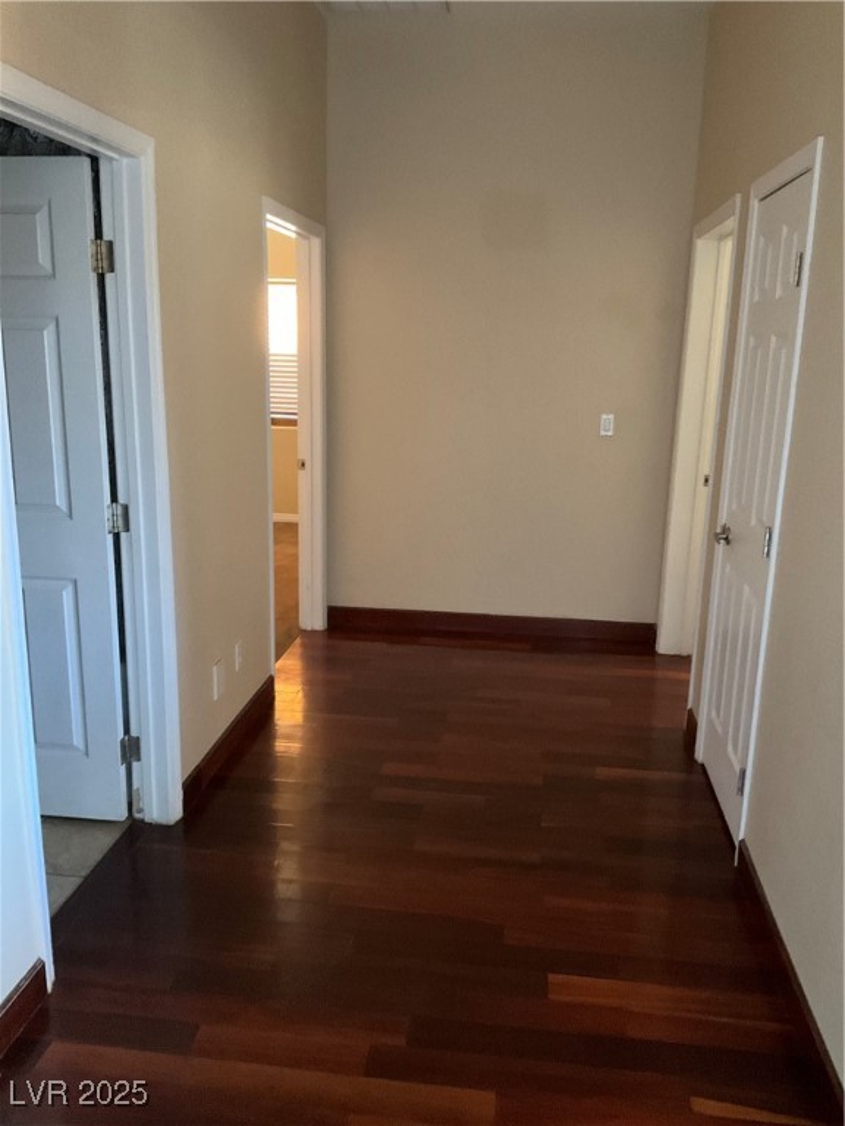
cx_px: 422
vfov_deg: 61.7
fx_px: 944
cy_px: 563
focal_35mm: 29
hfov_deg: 48.2
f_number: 1.8
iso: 500
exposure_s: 1/24
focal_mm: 3
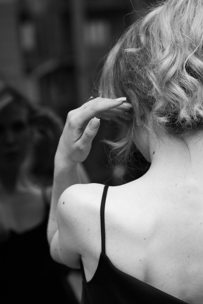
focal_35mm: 110
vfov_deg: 18.4
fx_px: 930
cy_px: 258
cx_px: 84
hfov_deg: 12.5
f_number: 2.8
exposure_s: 1/640
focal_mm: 57
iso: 1600
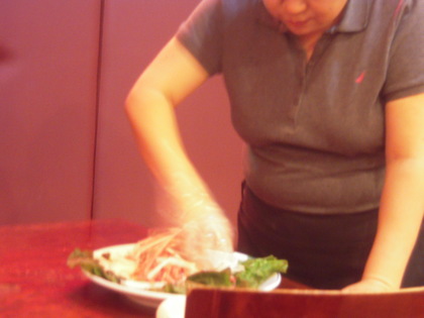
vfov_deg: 21.3
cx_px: 212
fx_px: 845
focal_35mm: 69
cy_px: 159
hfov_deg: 28.2
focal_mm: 12.3
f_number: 4.2
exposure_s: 1/2.5
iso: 800
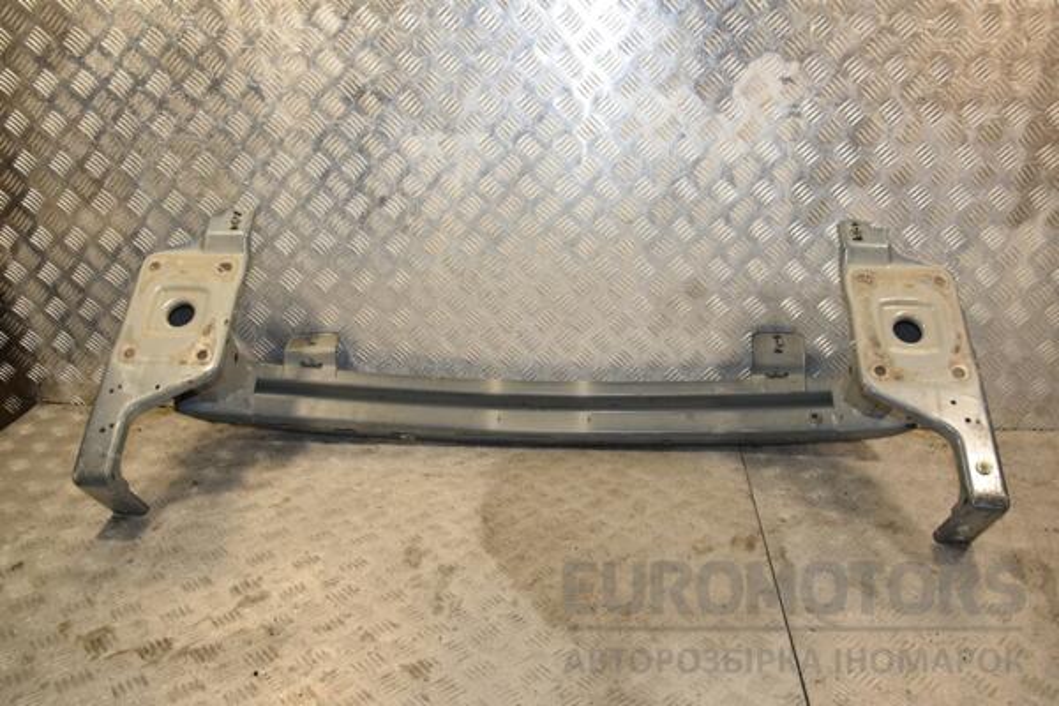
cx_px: 530
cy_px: 353
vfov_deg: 41.7
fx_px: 927
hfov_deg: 59.5
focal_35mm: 32
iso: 800
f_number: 7.1
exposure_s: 1/200
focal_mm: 21
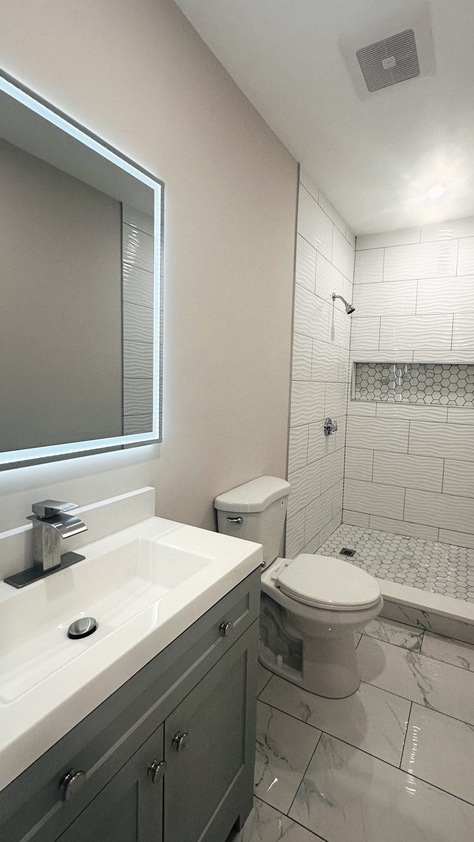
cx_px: 301
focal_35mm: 16
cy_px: 404
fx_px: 357
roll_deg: -2.4
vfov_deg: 99.3
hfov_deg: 65.9
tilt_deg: -3.6
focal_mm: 2.22
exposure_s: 1/120
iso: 160
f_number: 2.2
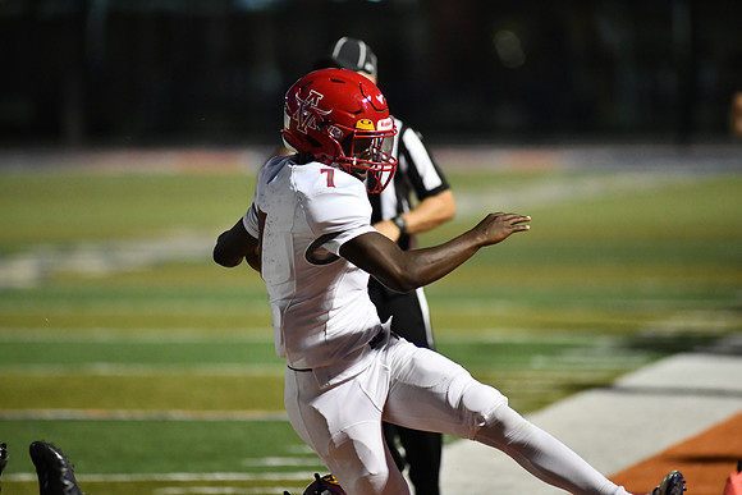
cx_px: 371
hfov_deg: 6.9
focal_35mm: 300
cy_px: 248
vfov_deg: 4.6
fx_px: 6184
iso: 5600
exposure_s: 1/1250
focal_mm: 300
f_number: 4
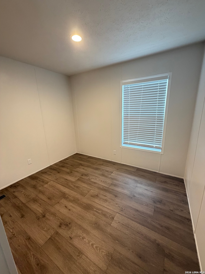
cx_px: 102
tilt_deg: -14.3
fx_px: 111
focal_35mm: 14
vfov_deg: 102.1
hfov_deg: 85.7
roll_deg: +2.3
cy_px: 137
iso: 400
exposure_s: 1/60
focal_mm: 2.22
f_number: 2.2
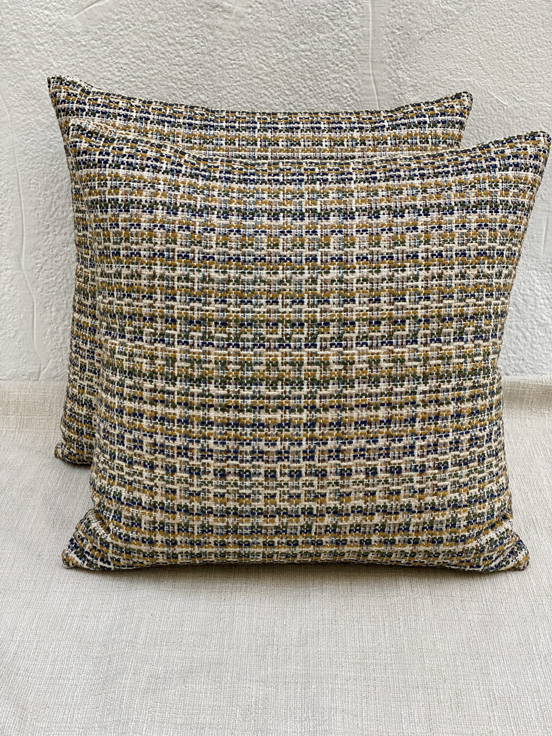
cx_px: 276
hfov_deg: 28.0
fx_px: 1106
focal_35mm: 52
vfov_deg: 36.8
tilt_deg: -22.7
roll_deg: +0.0
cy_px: 368
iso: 50
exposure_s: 1/122
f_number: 2
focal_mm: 6
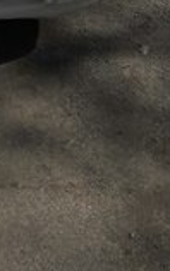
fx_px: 688
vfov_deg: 20.1
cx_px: -127
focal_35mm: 93
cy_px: -96
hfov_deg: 12.9
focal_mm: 3.7
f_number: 1.9
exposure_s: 1/2660
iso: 40
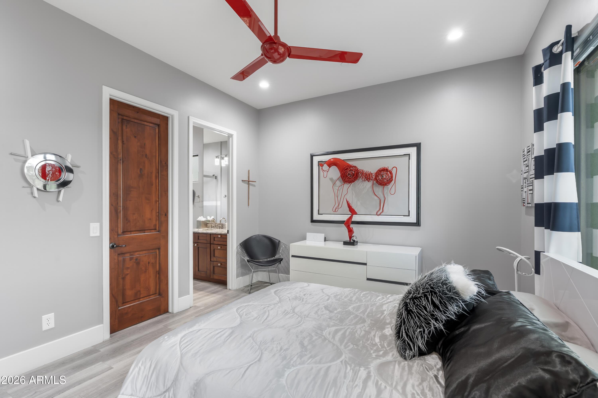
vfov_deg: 73.7
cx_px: 299
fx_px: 266
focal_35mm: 16
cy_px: 199
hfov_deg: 96.7
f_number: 8
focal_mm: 16
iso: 640
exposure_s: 1/100
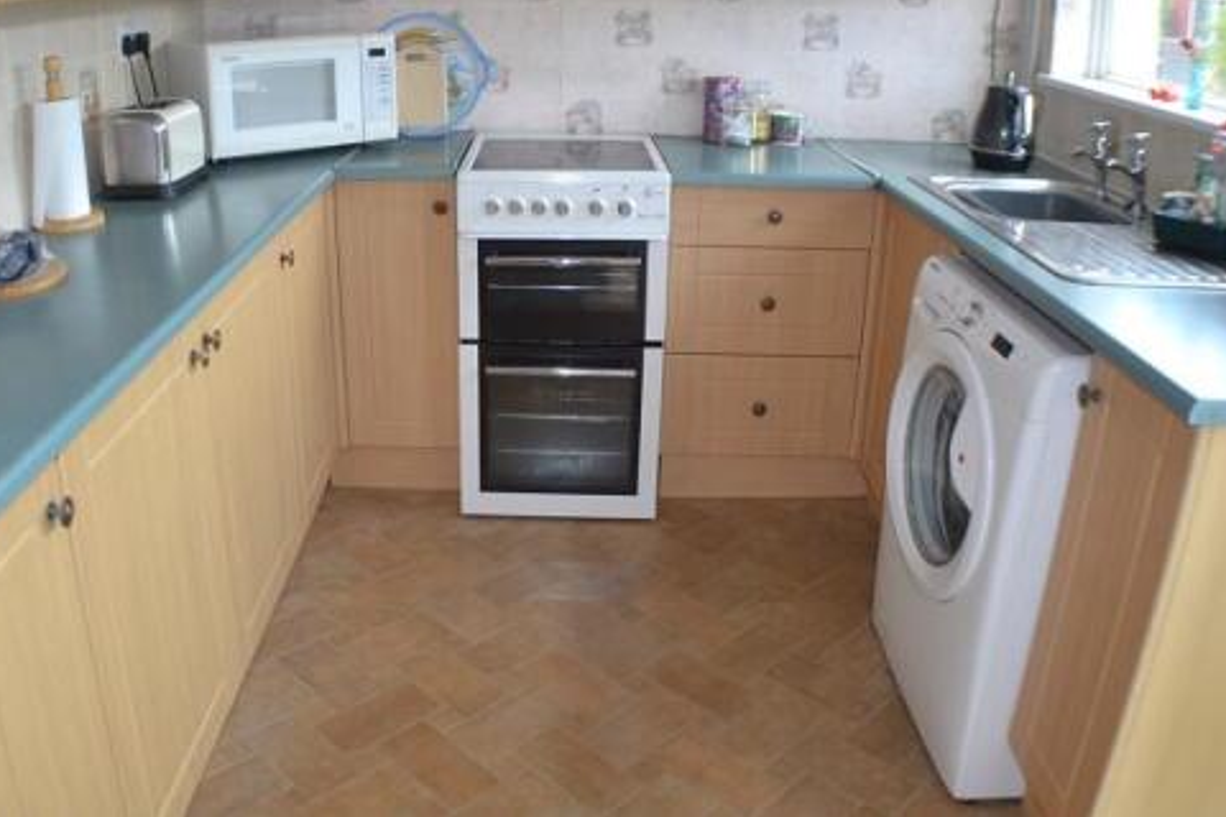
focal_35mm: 41
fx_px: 1396
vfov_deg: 32.3
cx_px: 478
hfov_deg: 47.1
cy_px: 262
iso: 360
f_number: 3.8
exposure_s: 1/125
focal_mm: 20
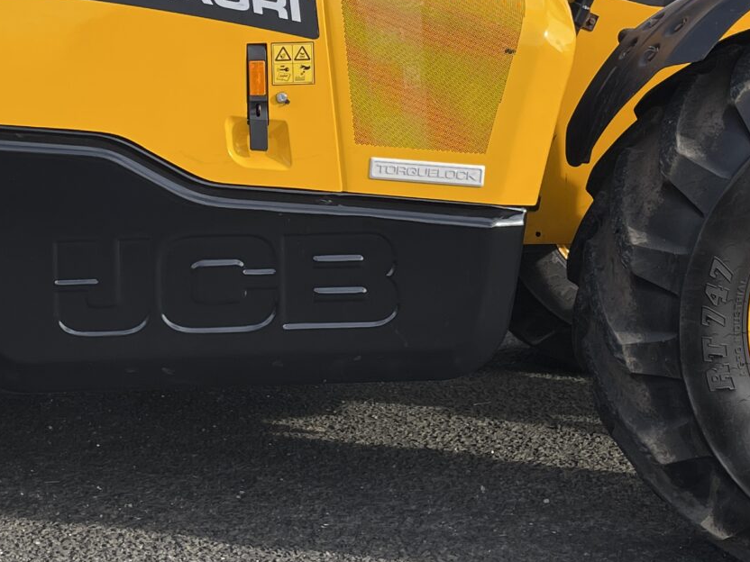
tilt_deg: -6.6
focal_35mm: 80
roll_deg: +0.5
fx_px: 1733
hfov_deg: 24.3
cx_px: 261
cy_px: 75
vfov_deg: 18.2
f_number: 1.6
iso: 32
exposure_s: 1/979
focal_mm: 4.2
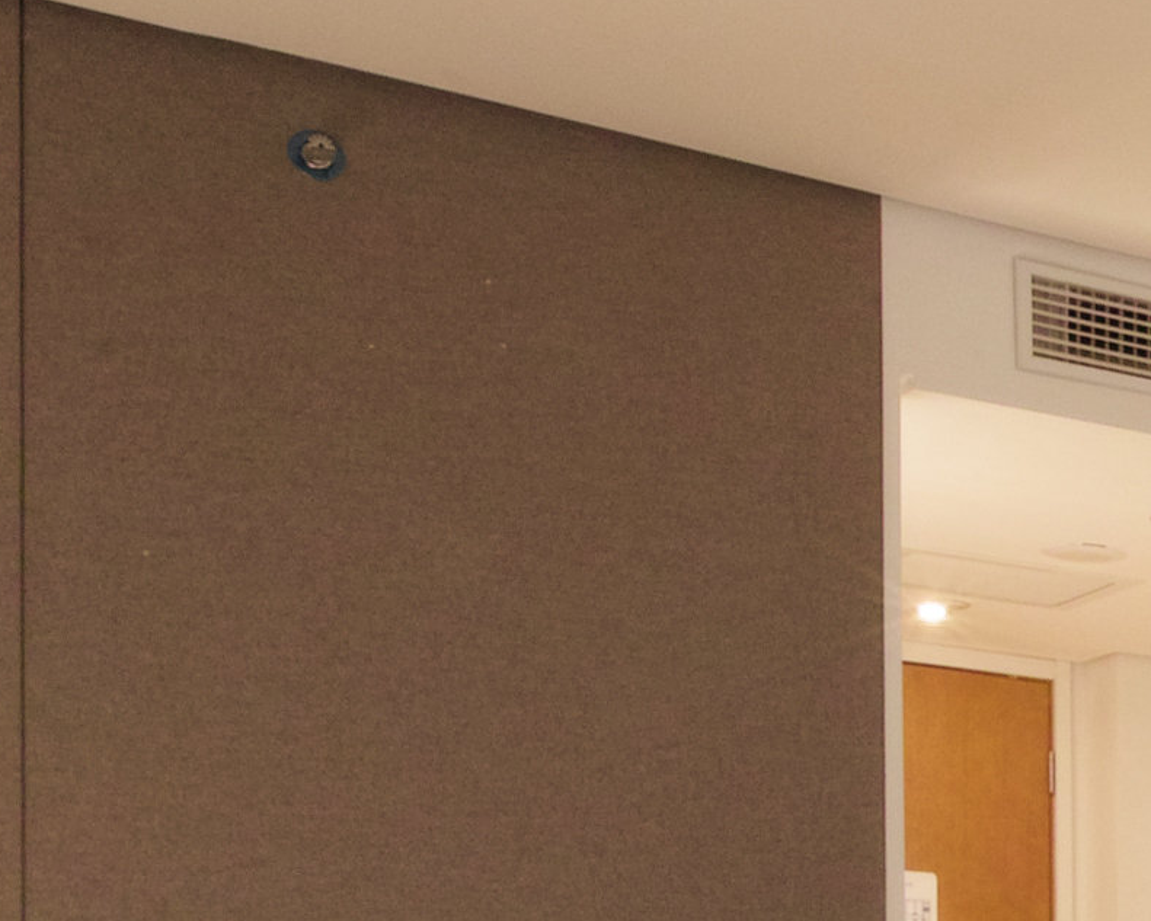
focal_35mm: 67
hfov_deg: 22.5
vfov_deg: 21.2
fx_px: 2283
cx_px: 1783
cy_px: 1120
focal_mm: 8
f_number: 16
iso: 100
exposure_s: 10
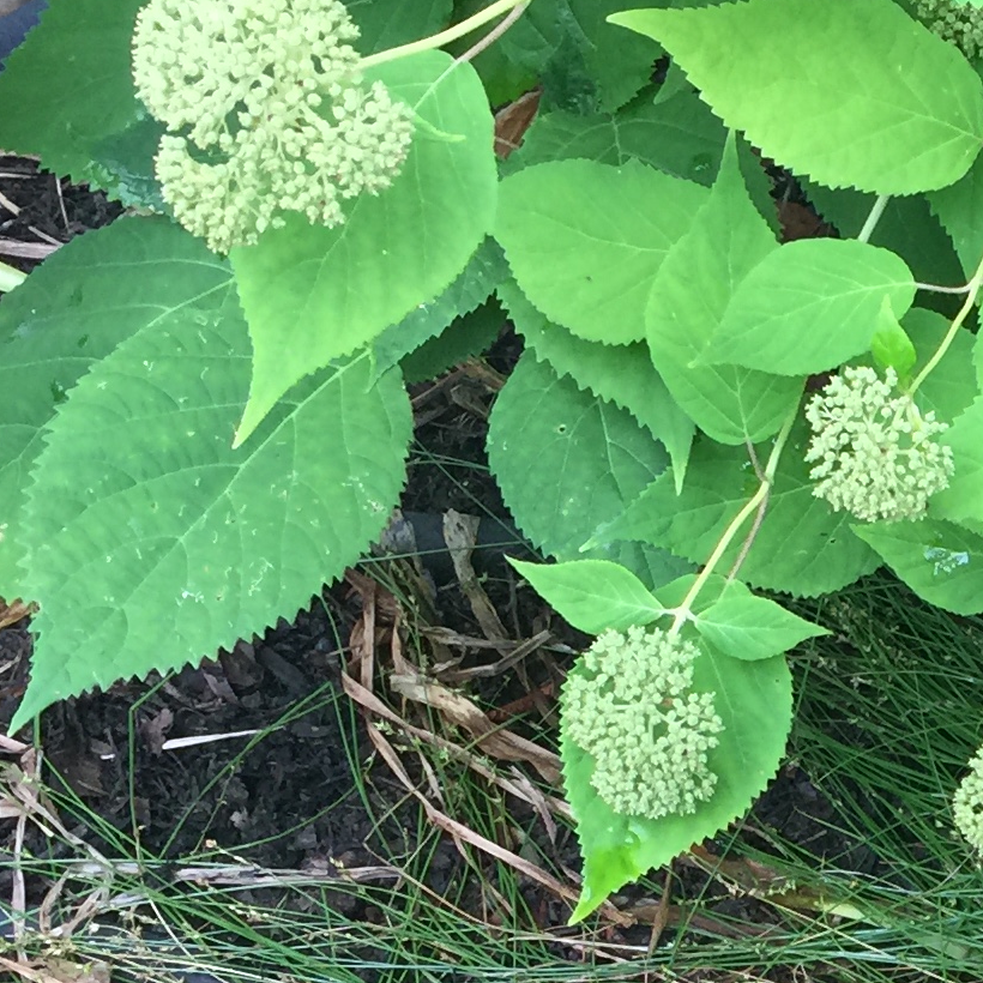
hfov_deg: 16.1
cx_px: 1292
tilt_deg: -54.2
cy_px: 1090
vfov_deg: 16.5
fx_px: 3277
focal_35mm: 102
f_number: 2.2
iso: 32
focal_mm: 4.15
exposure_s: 1/40
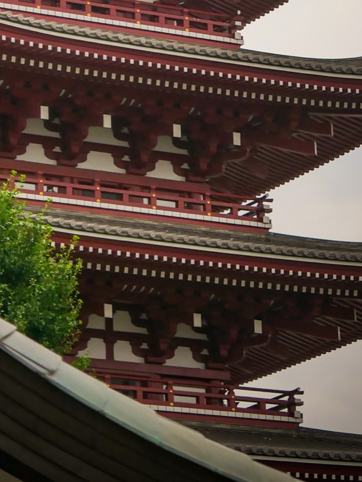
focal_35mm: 222
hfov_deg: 6.7
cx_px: 103
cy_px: -103
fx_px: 3093
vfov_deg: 8.8
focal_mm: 45
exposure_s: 1/4000
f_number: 4
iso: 200
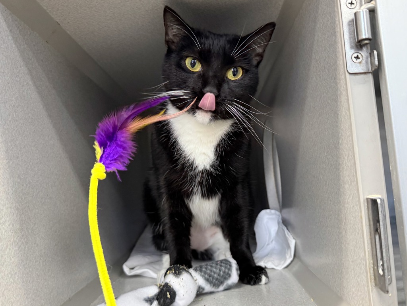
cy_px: 153
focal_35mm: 24
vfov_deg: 56.8
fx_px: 282
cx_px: 204
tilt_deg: +2.6
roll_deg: +5.6
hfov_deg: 71.6
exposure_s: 1/60
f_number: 1.78
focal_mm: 6.76
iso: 250
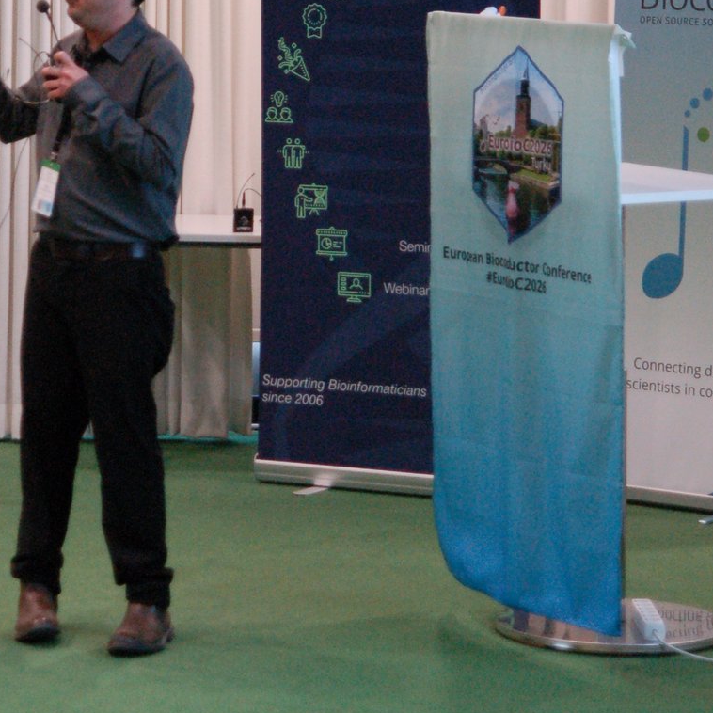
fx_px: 3915
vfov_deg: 10.3
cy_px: 63
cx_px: 179
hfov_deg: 10.4
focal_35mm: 168
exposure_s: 1/125
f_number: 2.8
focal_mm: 50
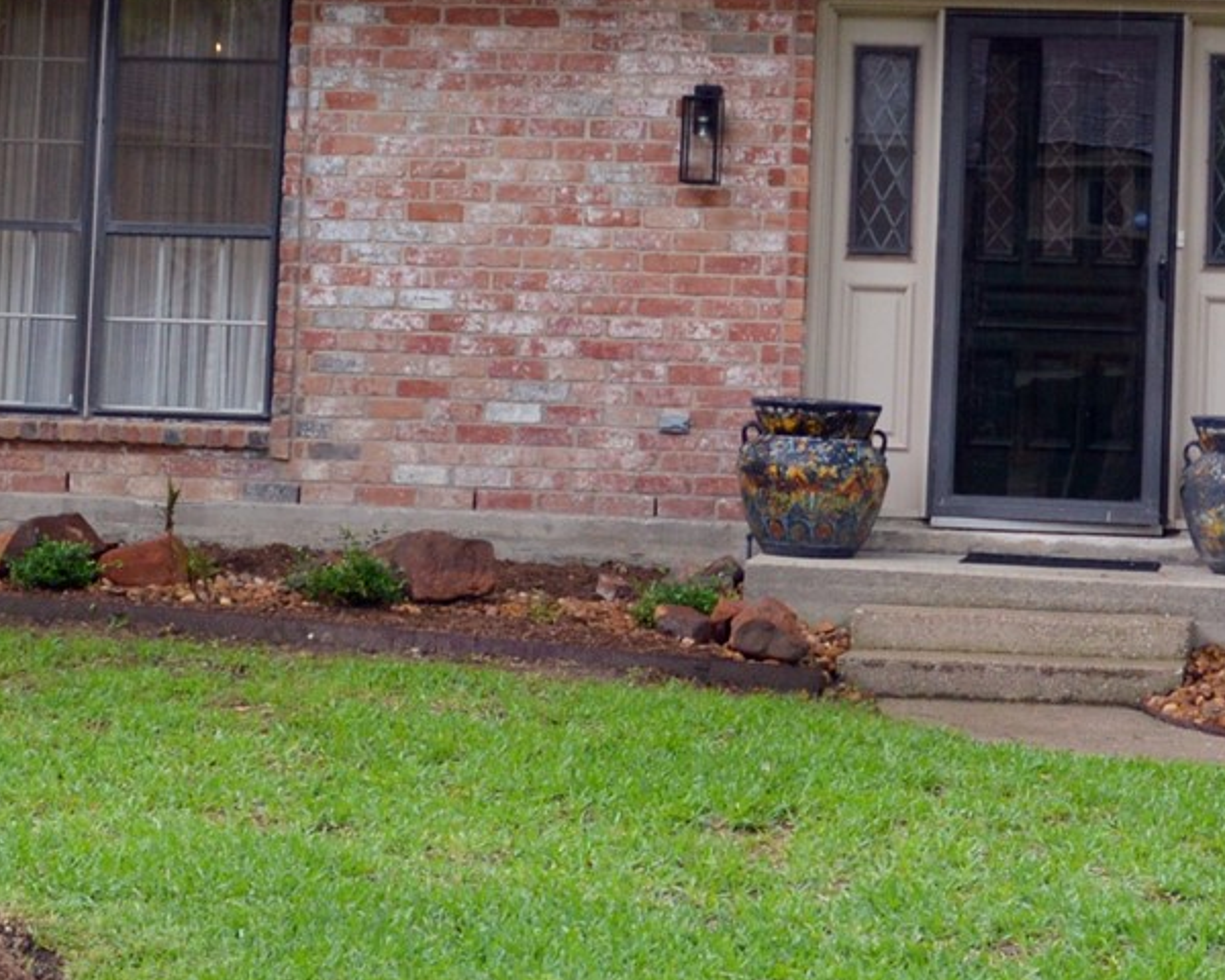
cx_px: 807
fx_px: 3698
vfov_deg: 15.0
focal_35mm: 102
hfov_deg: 18.8
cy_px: 155
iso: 400
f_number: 5
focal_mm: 20
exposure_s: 1/100
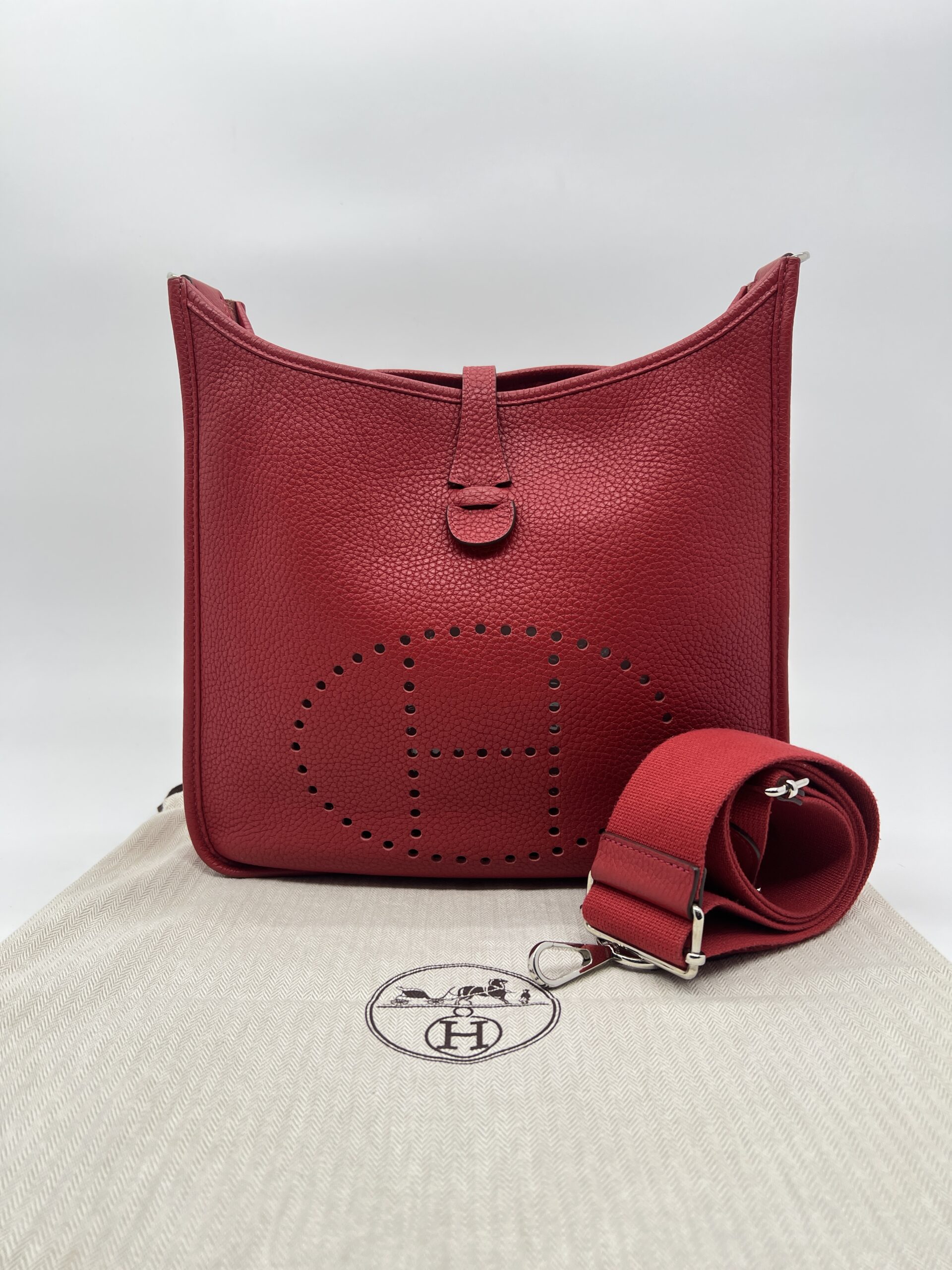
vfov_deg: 67.3
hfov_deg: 53.1
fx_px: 953
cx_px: 476
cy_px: 635
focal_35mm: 26
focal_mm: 5.7
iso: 40
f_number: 1.5
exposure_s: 1/153
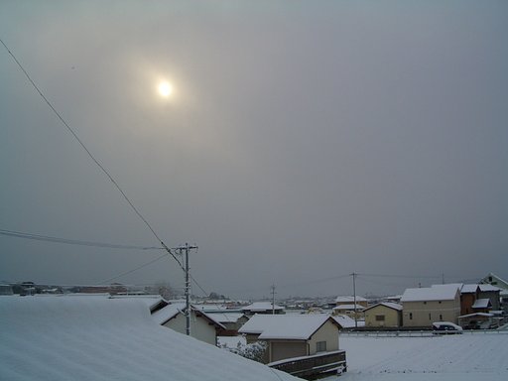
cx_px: 254
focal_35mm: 35
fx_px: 514
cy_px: 190
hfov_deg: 52.6
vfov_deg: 40.7
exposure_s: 1/800
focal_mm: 5.8
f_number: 4.3
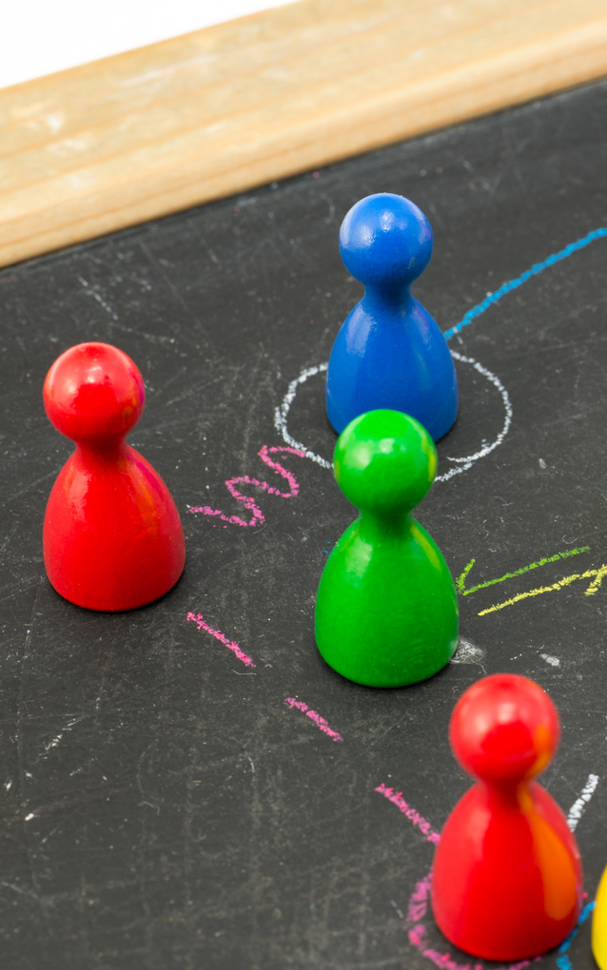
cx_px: 677
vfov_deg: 17.7
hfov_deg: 11.0
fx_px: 3122
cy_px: 494
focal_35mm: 118
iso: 125
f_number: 16
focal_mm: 70
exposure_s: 5
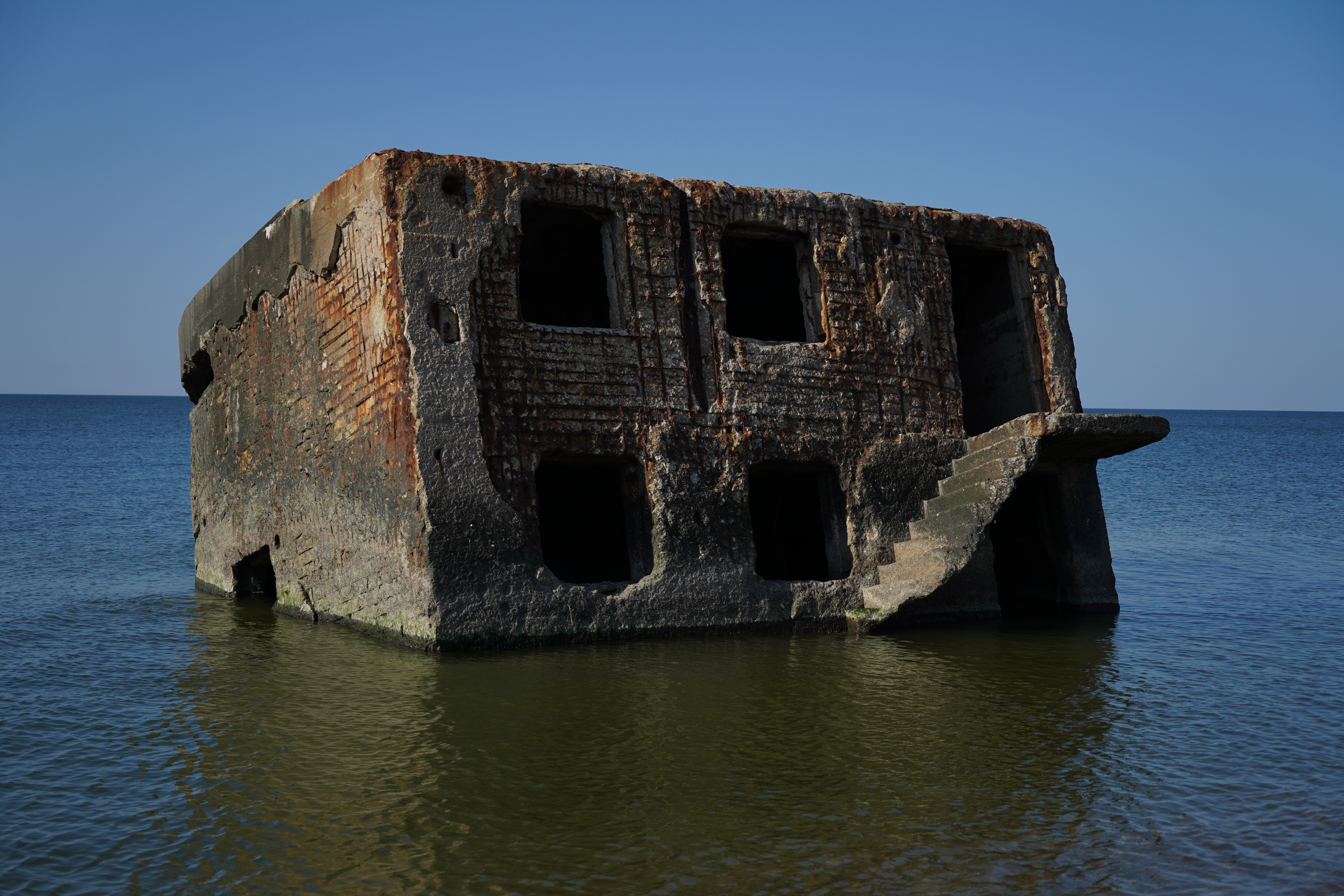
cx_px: 672
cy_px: 448
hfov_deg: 38.2
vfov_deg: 26.0
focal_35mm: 52
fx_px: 1941
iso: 125
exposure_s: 1/2500
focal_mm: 52
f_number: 4
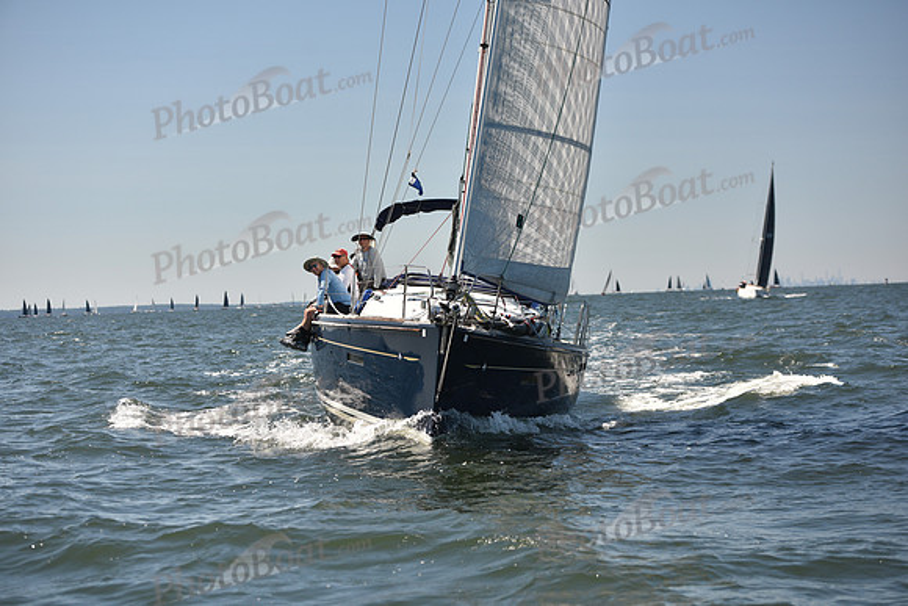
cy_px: 303
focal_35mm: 82
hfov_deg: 24.8
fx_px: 2069
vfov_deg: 16.7
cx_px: 454
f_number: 4
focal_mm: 82
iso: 250
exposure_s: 1/1250
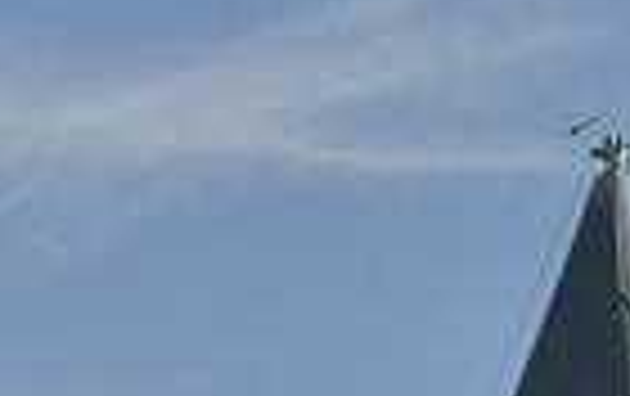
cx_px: 578
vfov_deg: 4.3
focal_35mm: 295
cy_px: 1161
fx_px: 5073
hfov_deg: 7.1
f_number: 8
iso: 280
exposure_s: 1/1600
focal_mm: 70
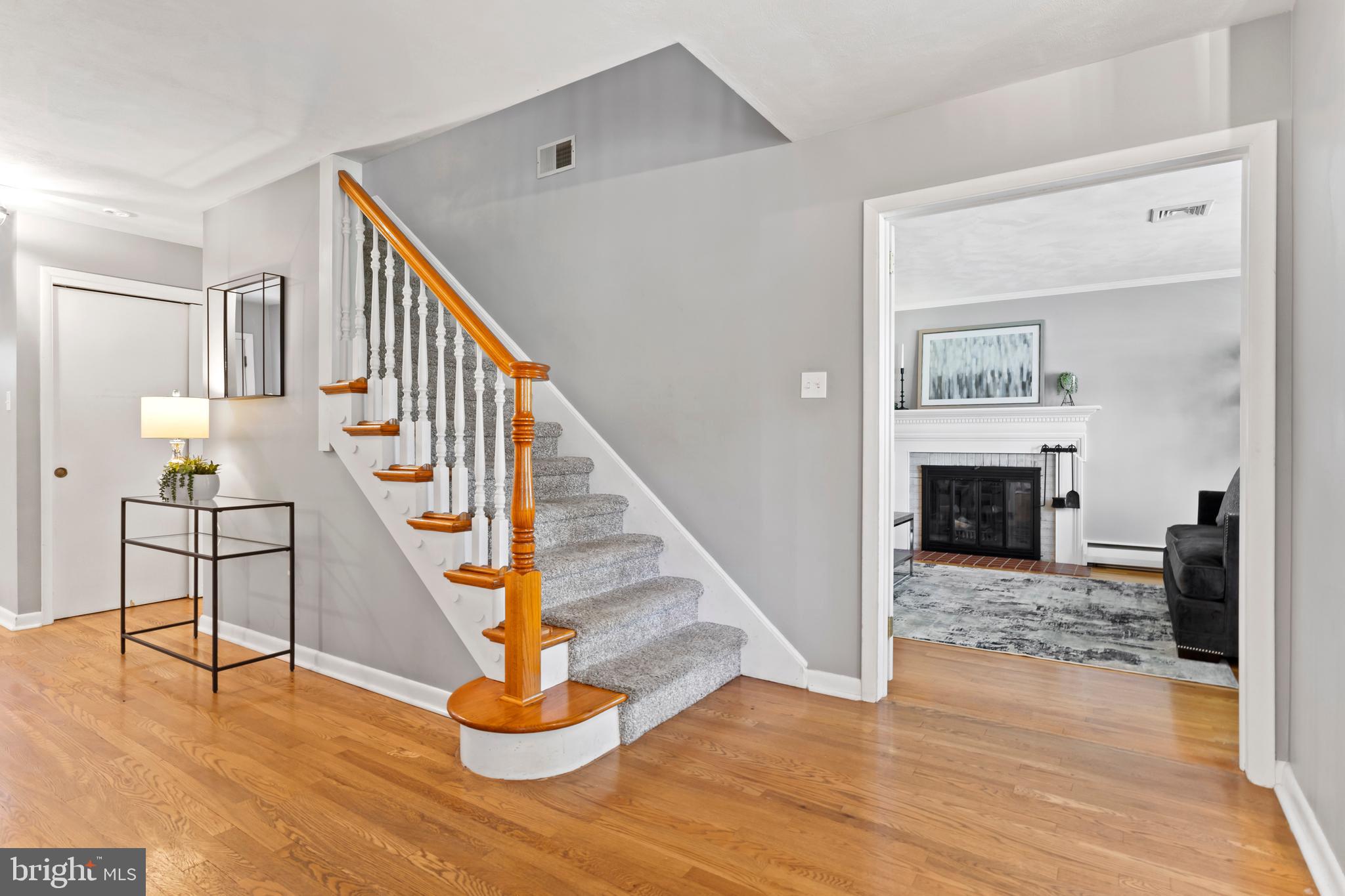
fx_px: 672
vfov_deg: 67.4
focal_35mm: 18
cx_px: 672
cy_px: 448
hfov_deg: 90.0
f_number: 8
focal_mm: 18
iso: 500
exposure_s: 1
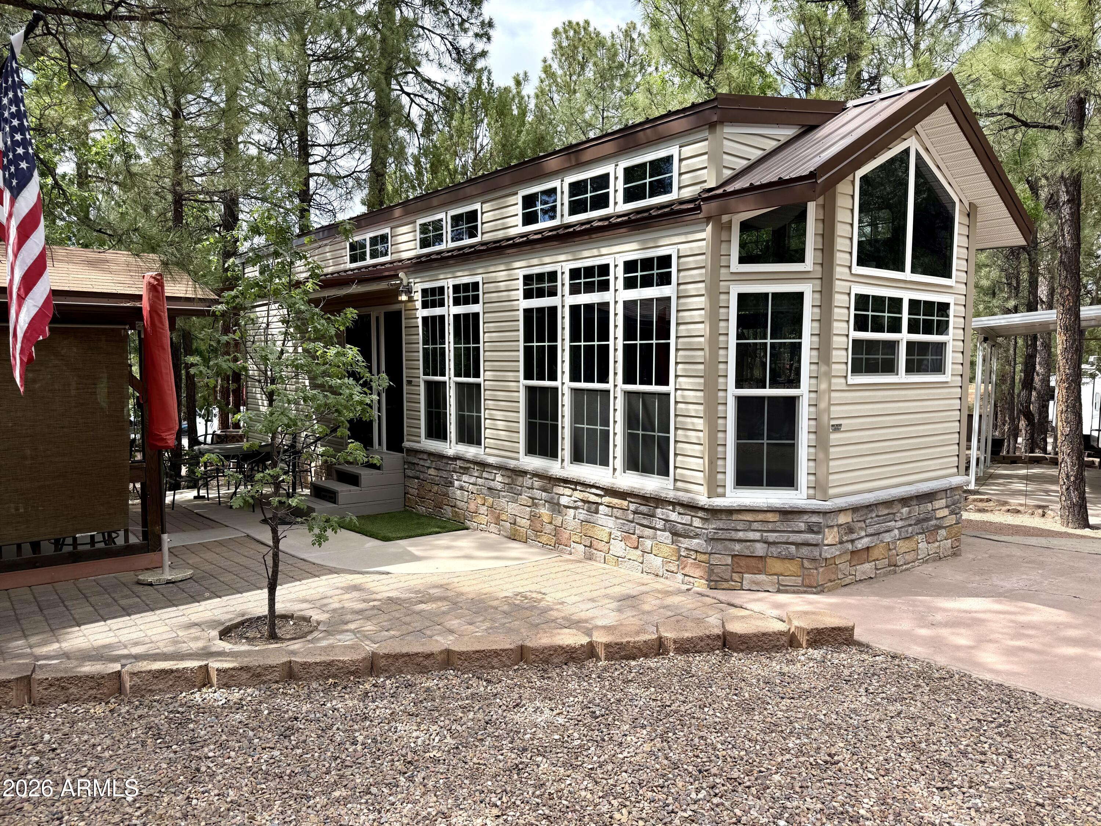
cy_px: 413
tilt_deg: -4.1
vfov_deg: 56.8
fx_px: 763
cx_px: 550
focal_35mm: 24
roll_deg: -0.7
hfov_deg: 71.6
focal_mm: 6.76
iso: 80
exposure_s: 1/1855
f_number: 1.78
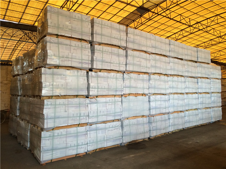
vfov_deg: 48.2
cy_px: 84
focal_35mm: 29
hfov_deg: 61.7
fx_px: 189
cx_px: 113
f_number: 2.2
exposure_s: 1/30
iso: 125
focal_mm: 4.15
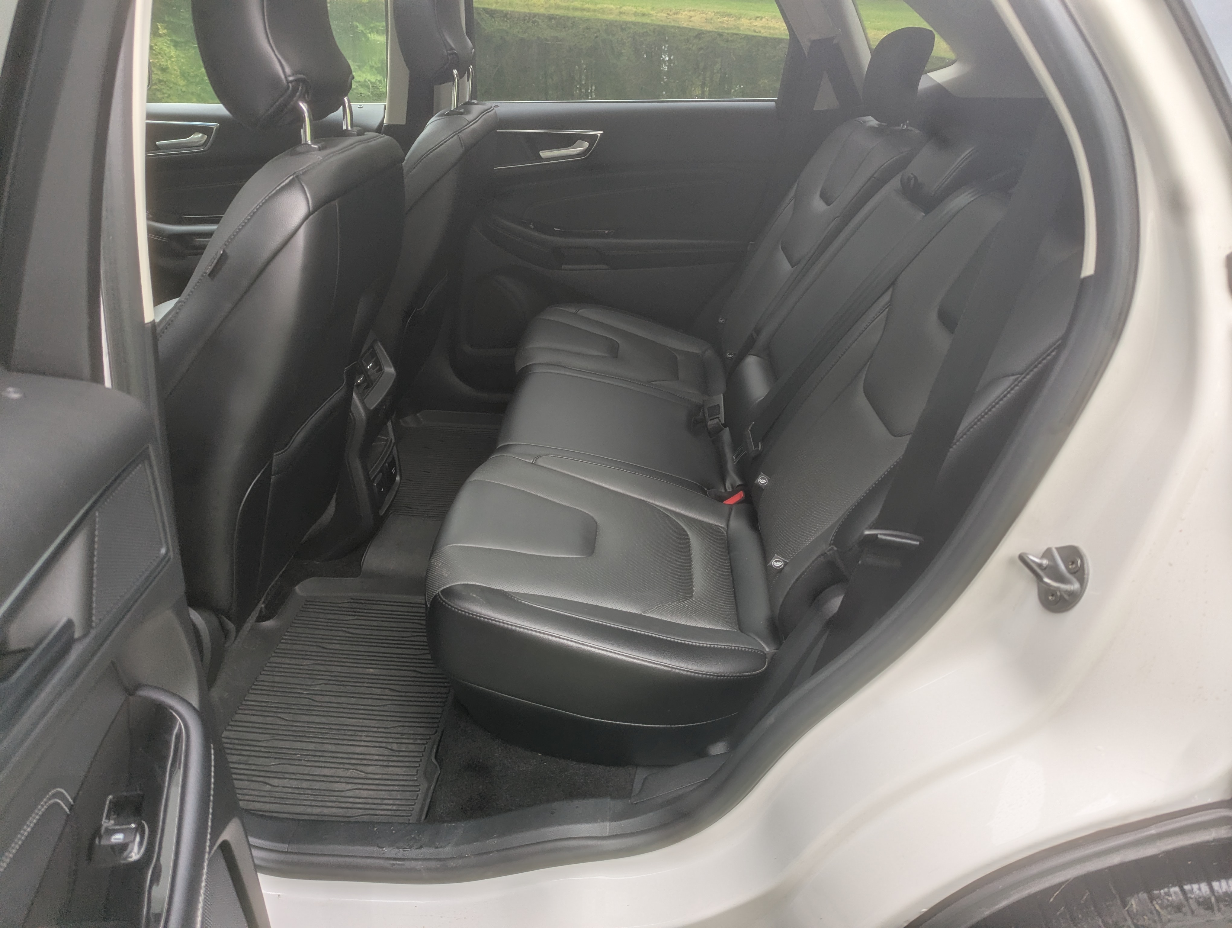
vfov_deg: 56.9
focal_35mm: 24
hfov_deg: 71.5
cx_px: 616
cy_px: 464
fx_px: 855
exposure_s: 1/149
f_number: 1.85
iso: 45
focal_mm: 6.81
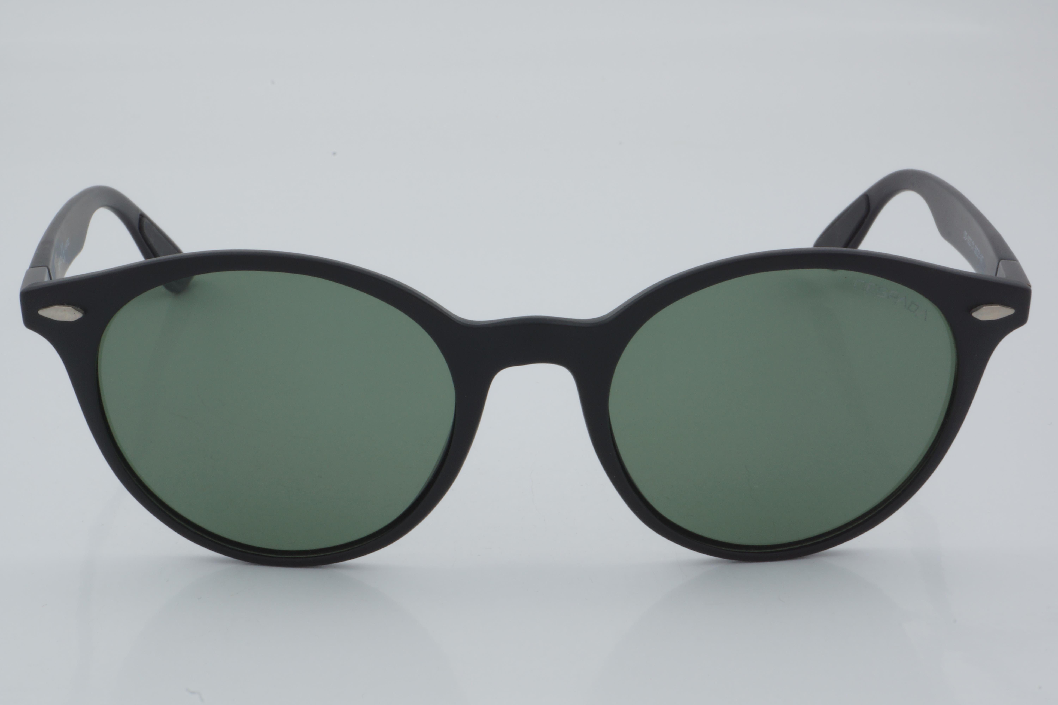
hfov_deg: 29.9
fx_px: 1984
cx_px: 529
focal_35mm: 68
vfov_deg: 20.2
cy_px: 352
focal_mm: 45
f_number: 32
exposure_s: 1/3
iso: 100
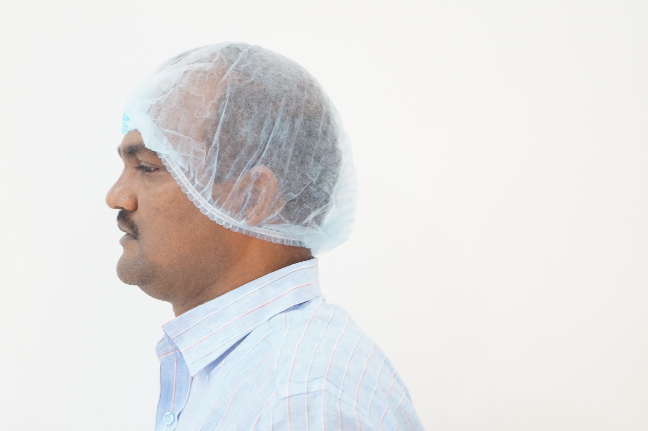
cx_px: 324
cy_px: 216
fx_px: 1484
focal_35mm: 82
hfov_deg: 24.6
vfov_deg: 16.5
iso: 3200
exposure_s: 1/30
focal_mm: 55
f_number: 5.6
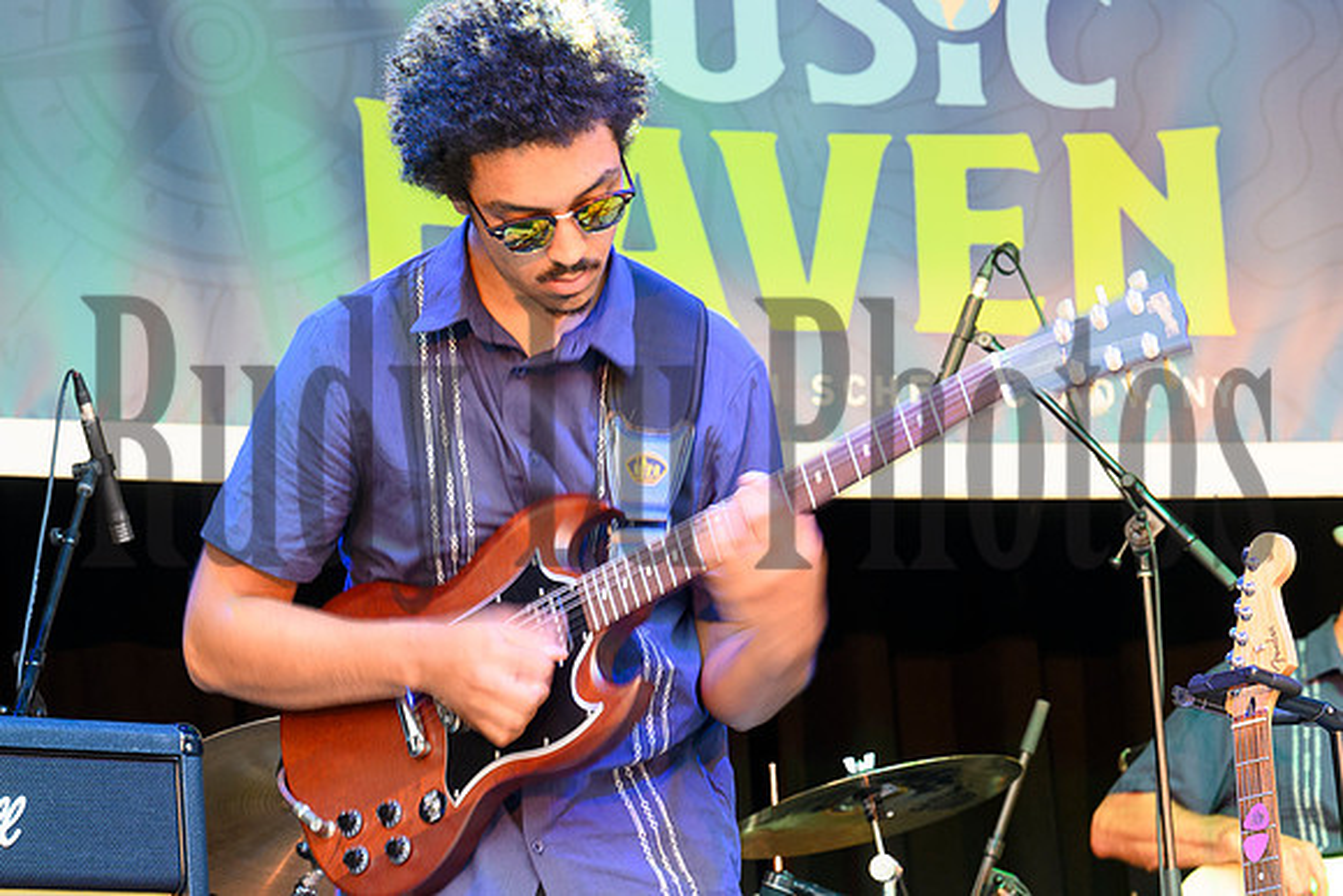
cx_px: 672
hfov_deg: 14.9
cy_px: 448
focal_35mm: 138
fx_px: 5149
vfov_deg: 9.9
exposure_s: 1/15
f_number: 8
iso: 1000
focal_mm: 92
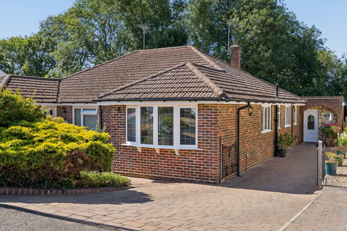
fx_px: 337
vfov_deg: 37.9
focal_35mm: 35
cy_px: 116
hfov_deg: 54.4
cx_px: 174
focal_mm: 35
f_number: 5.6
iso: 320
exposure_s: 1/500
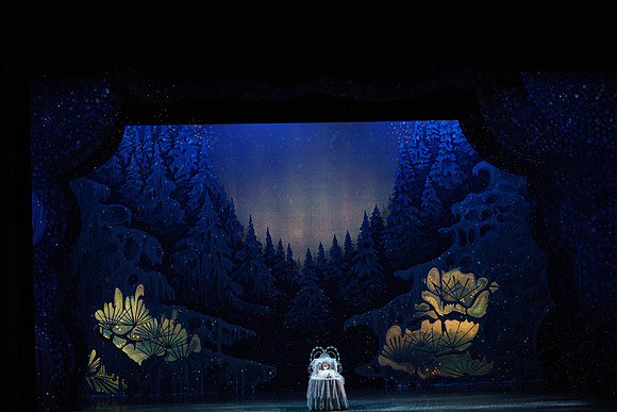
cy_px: 206
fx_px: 1423
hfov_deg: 24.5
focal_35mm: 83
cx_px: 308
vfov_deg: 16.5
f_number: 2.8
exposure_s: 1/320
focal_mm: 83
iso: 5000
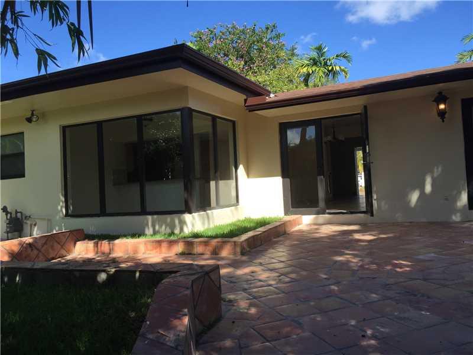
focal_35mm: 29
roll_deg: +3.1
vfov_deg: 48.2
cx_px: 236
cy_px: 178
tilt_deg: +2.2
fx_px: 396
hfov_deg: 61.7
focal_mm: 4.15
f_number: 2.2
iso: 32
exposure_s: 1/1014
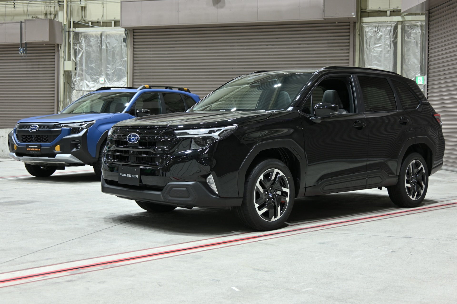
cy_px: 152
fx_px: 495
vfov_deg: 34.2
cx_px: 228
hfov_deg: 49.6
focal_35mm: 39
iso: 360
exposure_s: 1/20
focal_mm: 39
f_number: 4.8
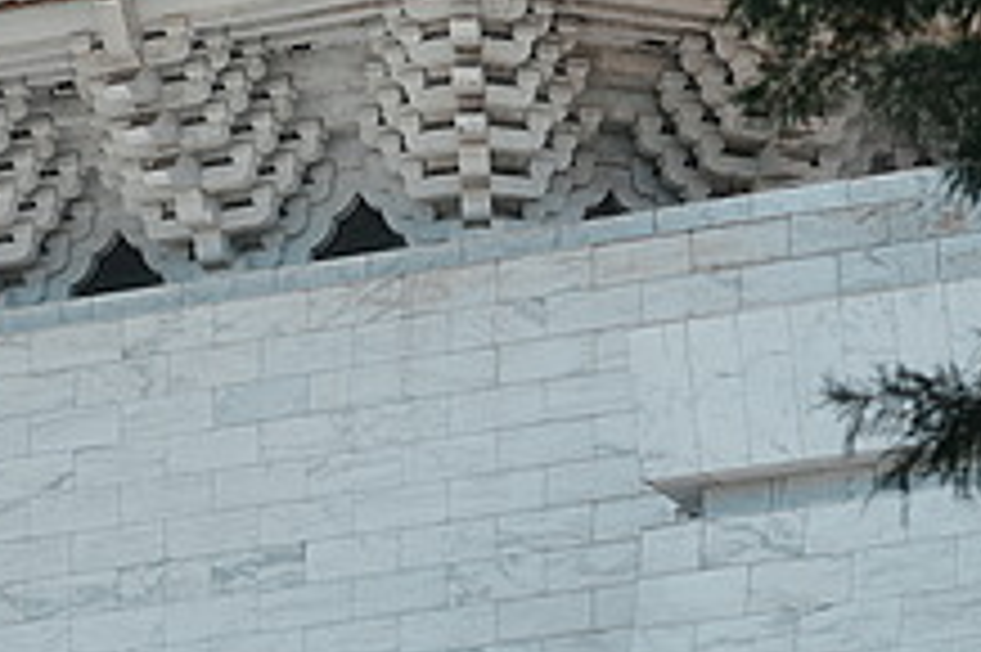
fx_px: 9748
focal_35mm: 358
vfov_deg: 3.8
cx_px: -40
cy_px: -472
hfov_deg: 5.7
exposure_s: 1/500
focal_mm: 100
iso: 100
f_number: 5.6
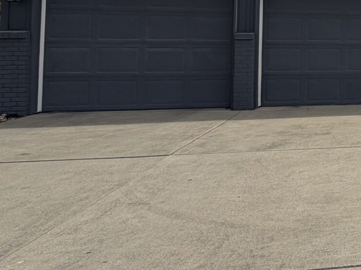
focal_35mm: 48
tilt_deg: -0.2
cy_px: 13
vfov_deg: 28.7
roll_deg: -0.5
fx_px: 500
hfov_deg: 29.0
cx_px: 508
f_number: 2.2
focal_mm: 2.22
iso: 20
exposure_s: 1/1534
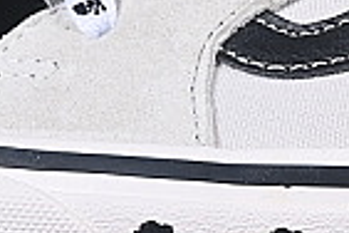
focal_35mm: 574
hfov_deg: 3.6
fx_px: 5564
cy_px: -174
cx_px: 488
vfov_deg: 2.4
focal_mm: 50
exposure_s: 1/80
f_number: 8
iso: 160
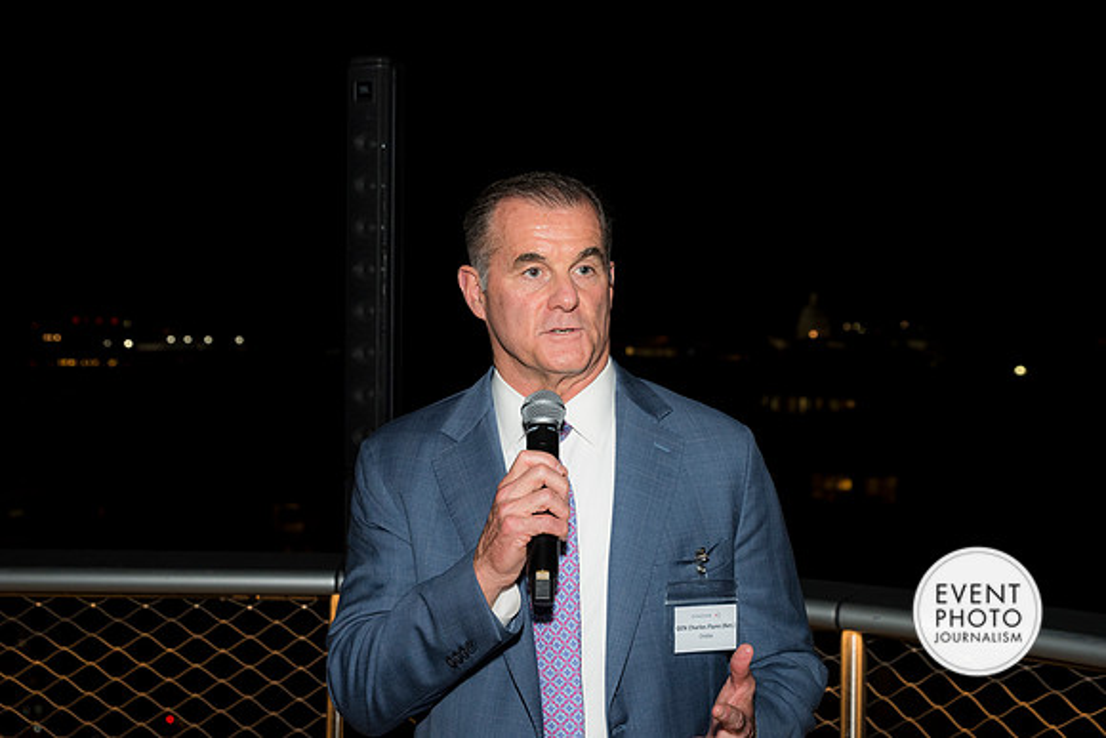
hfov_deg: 38.2
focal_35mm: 52
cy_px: 369
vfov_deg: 26.0
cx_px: 553
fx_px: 1598
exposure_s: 1/125
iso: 1250
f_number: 5.6
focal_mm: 52
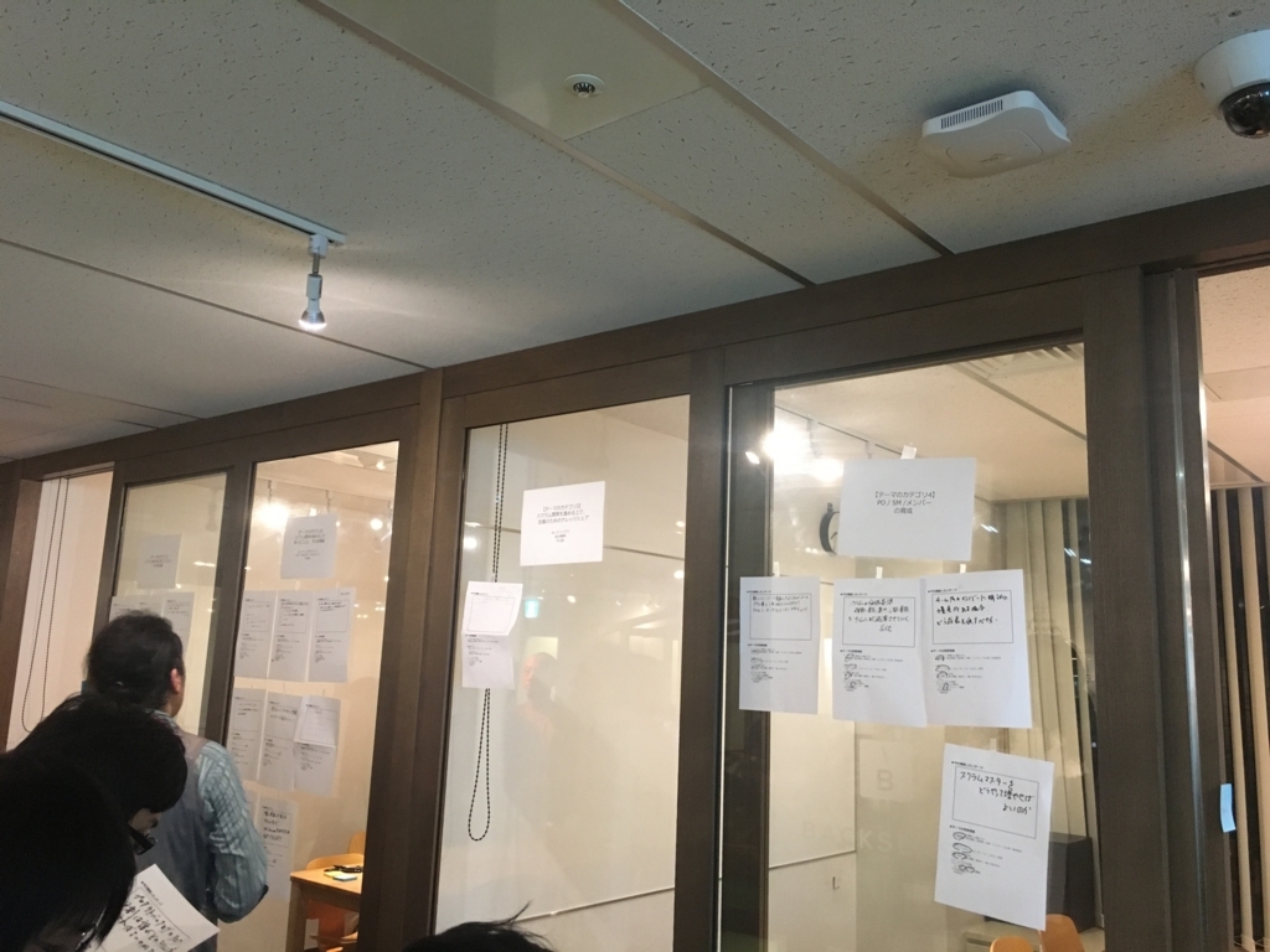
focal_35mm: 29
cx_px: 635
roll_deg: -2.5
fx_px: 1064
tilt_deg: +10.7
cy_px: 476
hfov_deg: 61.7
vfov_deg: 48.2
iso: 200
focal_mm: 4.15
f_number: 2.2
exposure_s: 1/15
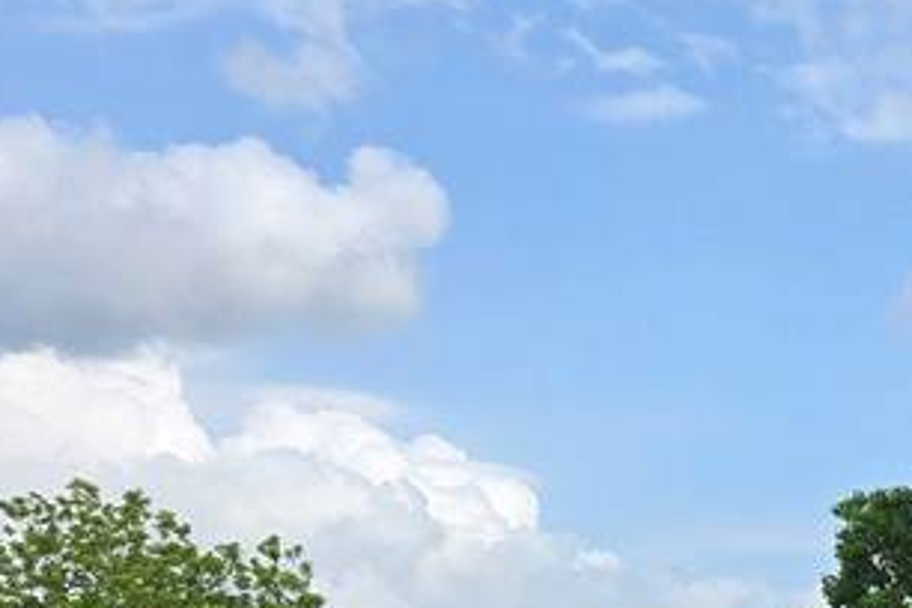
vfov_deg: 15.4
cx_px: 1267
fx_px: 2027
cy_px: 987
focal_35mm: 80
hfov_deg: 22.1
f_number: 1.8
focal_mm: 5.4
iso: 25
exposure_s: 1/1718
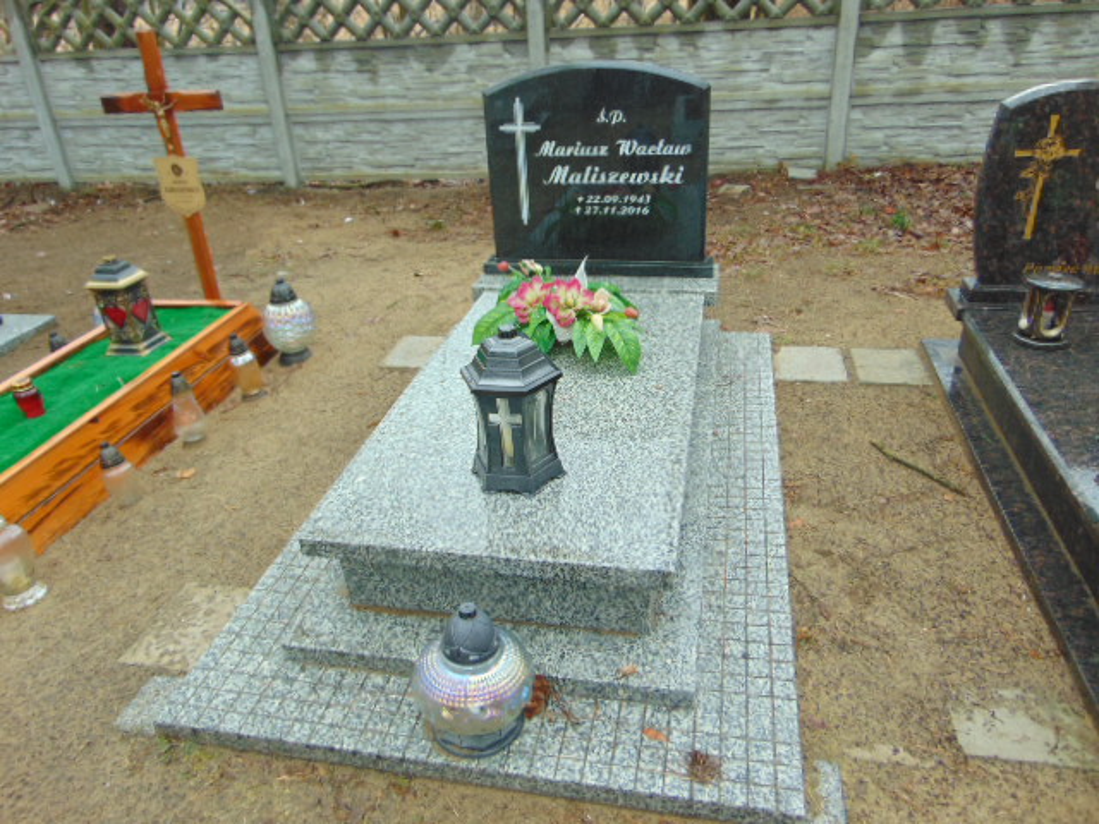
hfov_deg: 69.4
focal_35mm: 25
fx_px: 794
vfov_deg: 54.9
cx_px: 550
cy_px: 412
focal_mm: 4.5
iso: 80
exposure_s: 1/30
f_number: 3
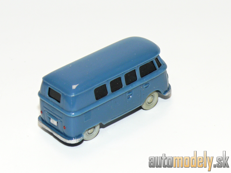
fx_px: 834
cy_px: 86
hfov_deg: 15.8
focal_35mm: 125
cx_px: 116
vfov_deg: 11.9
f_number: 4
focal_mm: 14.8
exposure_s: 1/30
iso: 100
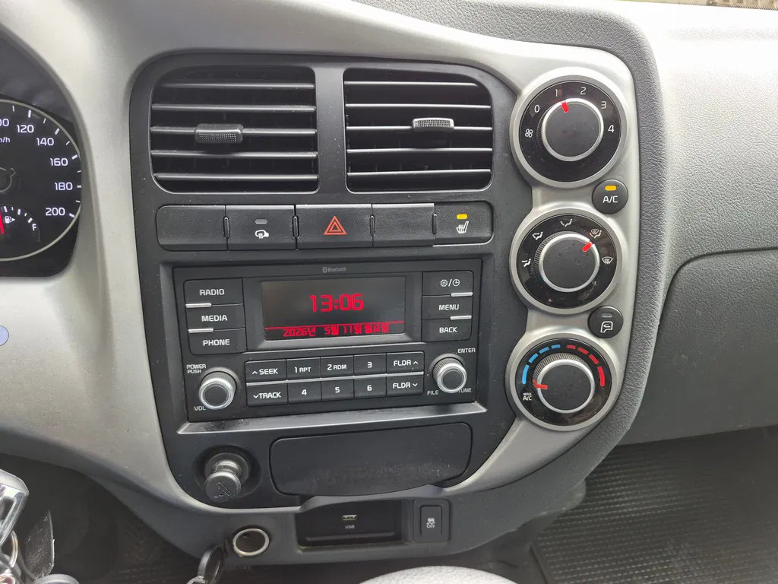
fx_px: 517
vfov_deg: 58.9
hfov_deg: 73.9
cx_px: 389
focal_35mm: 23
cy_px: 292
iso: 200
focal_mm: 5.4
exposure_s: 1/120
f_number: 1.8
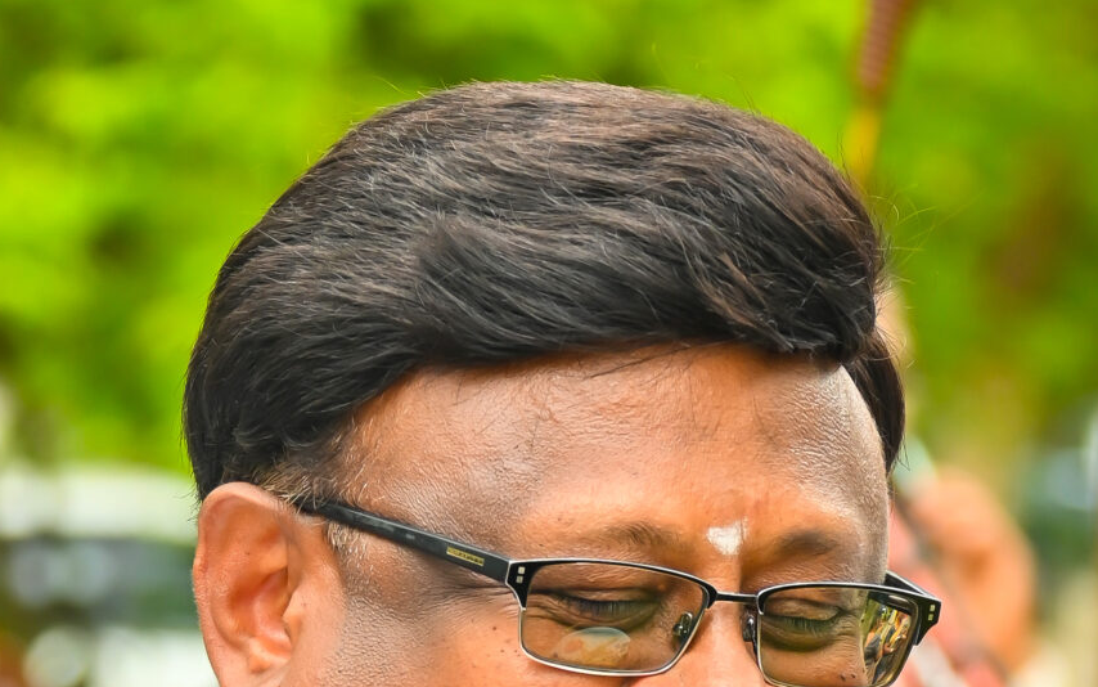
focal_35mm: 440
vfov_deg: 3.0
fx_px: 13168
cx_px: 853
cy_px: 1090
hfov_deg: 4.8
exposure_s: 1/160
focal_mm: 96
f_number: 5
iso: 250
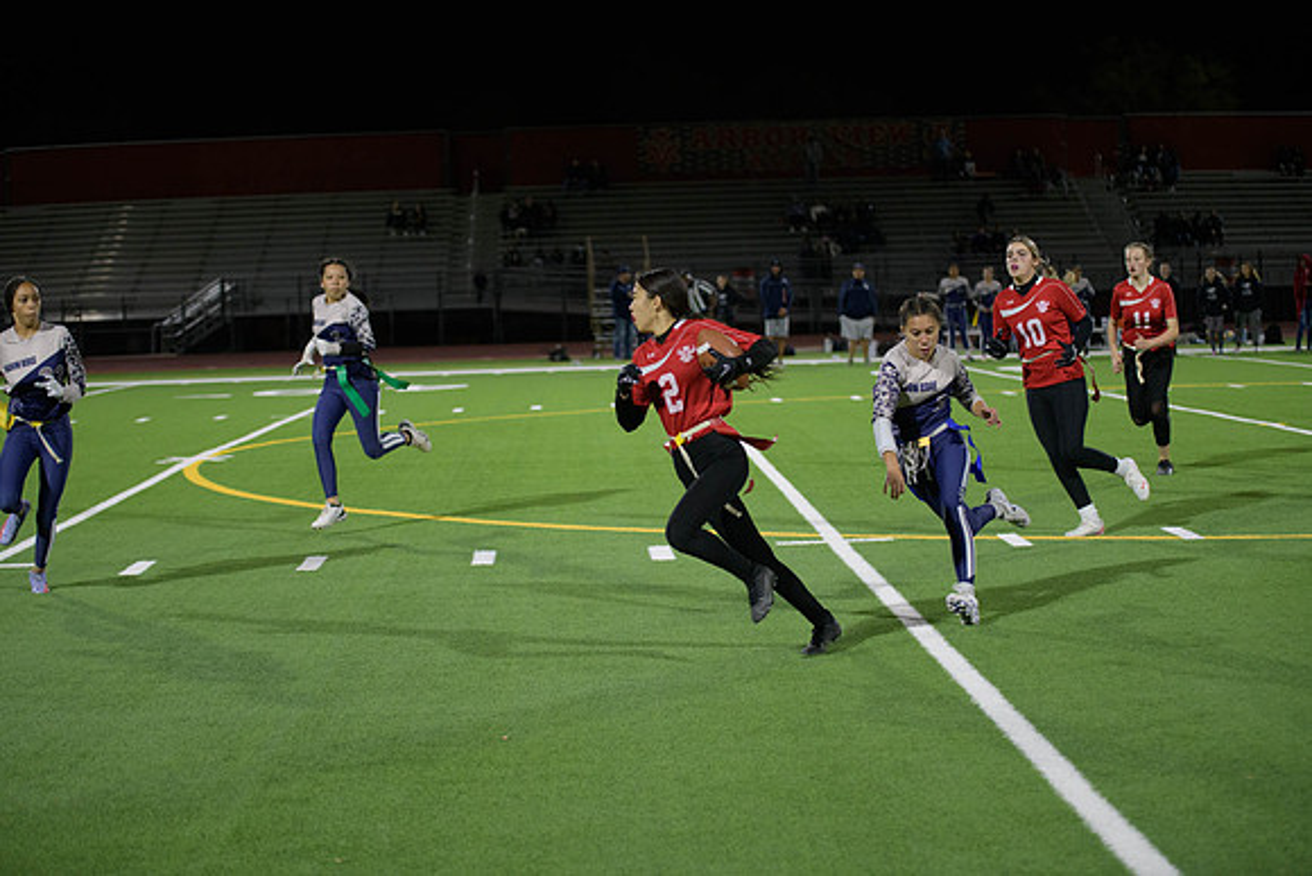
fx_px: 2552
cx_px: 656
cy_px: 438
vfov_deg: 19.5
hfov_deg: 28.8
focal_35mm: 70
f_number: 2.8
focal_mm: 70
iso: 2500
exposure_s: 1/640
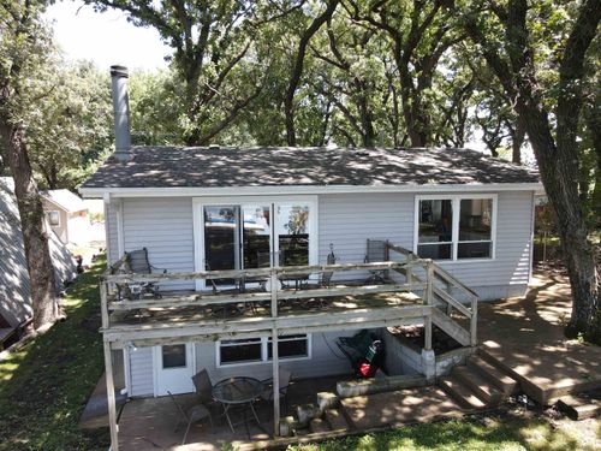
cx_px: 300
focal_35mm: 24
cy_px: 226
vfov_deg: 56.8
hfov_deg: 71.6
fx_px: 417
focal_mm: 4.5
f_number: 2.8
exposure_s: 1/60
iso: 100
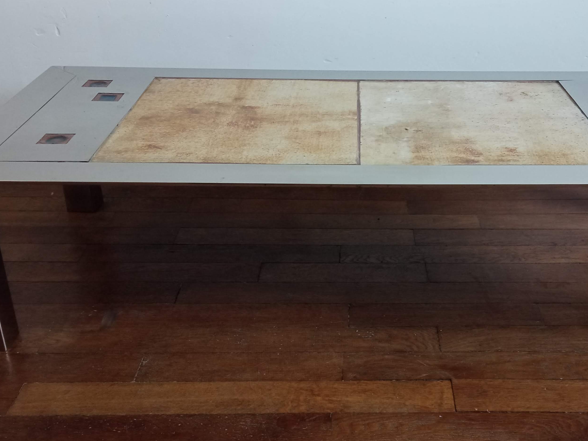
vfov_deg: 32.1
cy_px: 263
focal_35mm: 45
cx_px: 382
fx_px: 764
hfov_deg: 41.6
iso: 439
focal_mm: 3.79
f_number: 2.2
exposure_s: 1/33.3
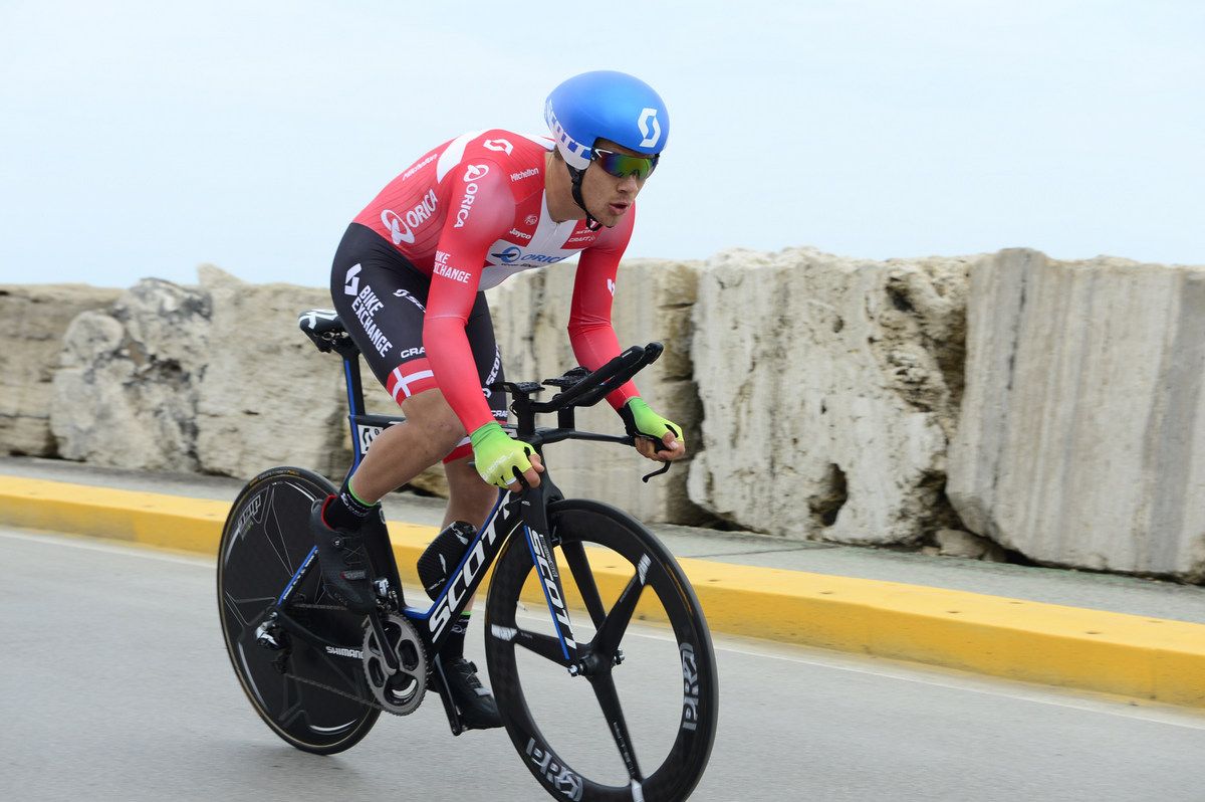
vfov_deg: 19.4
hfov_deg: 28.9
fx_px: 2341
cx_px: 602
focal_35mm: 70
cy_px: 401
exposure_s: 1/1000
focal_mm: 70
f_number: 8
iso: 800
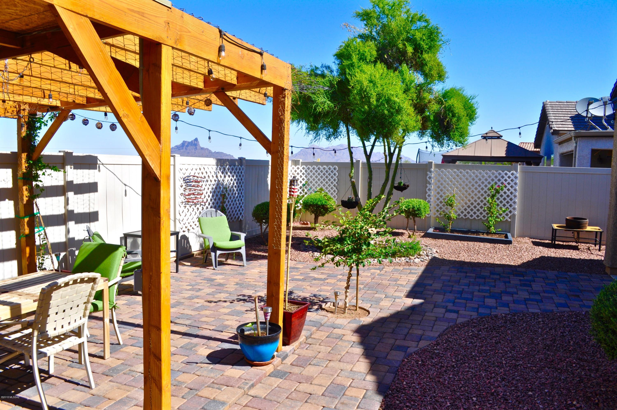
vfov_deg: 47.8
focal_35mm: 27
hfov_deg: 67.4
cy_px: 205
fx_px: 462
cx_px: 308
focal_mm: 18
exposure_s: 1/320
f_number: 9
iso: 200
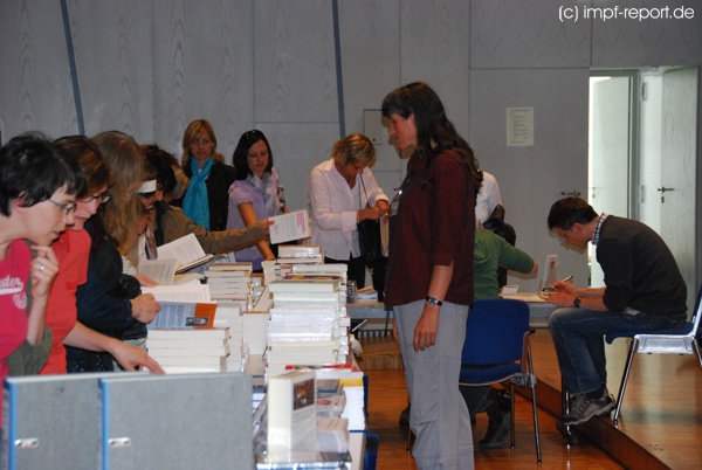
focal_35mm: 90
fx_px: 1758
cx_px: 351
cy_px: 235
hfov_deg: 22.6
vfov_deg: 15.2
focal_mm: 60
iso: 1600
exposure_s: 1/60
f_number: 5.6
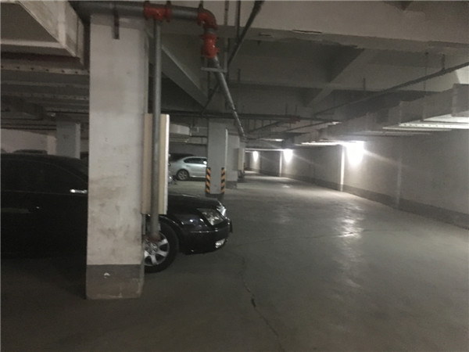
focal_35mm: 29
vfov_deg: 48.2
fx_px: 393
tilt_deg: -4.1
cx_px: 234
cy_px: 176
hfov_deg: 61.7
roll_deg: -2.4
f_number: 2.2
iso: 640
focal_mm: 4.15
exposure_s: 1/17
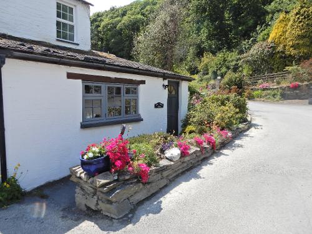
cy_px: 117
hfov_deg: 71.6
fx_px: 216
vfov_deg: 56.8
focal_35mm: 24
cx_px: 156
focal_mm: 4.3
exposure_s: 1/320
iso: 80
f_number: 5
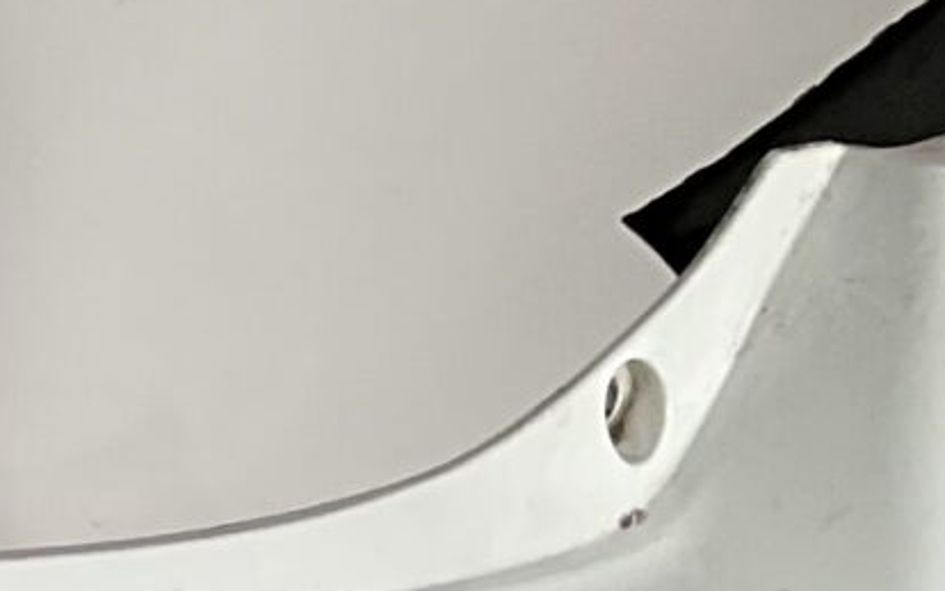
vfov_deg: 6.7
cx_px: -1525
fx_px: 4895
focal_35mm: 190
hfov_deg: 9.5
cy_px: 1155
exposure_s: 1/228
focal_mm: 3
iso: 16
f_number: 1.8
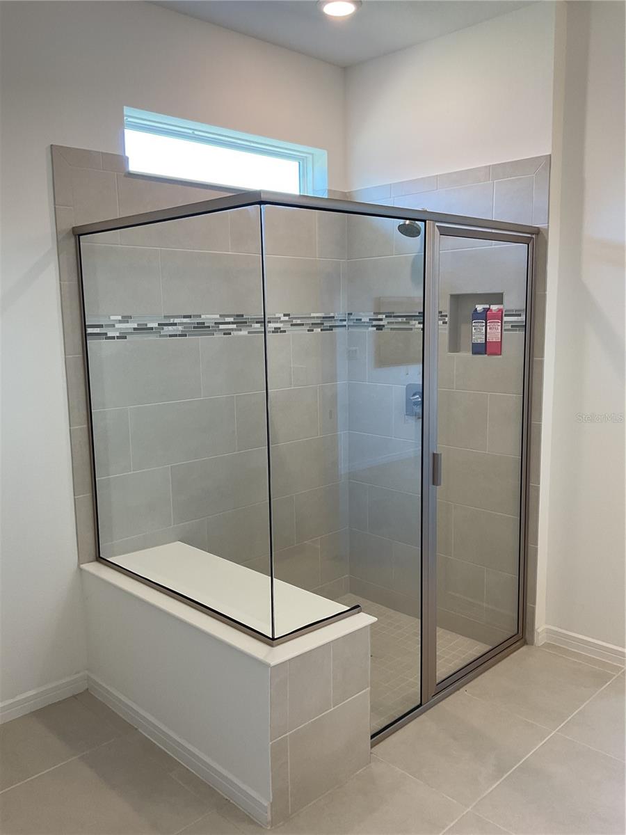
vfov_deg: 61.7
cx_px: 313
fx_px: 699
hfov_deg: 48.2
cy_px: 418
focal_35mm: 29
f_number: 1.8
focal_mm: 3
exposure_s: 1/60
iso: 40
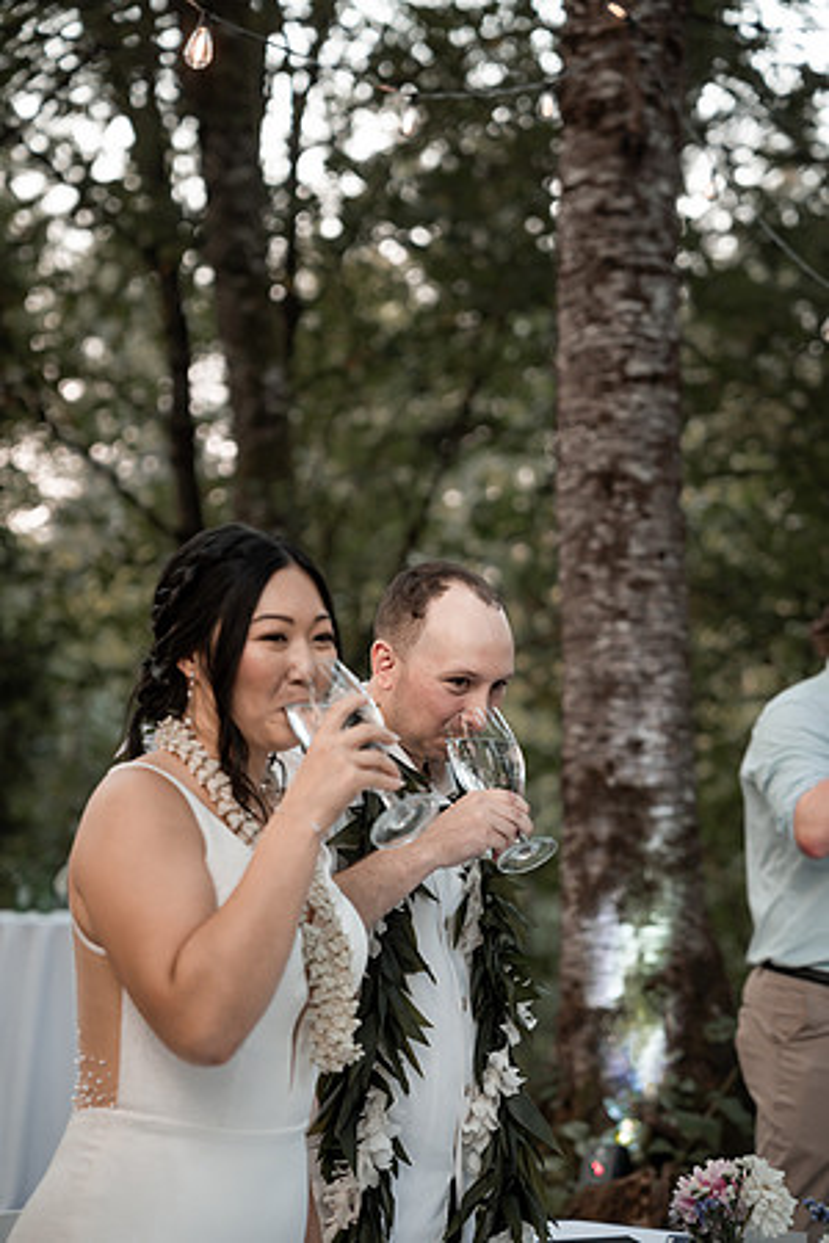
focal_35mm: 70
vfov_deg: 28.8
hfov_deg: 19.5
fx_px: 2418
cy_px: 622
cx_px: 414
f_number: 2.8
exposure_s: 1/400
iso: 800
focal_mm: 70
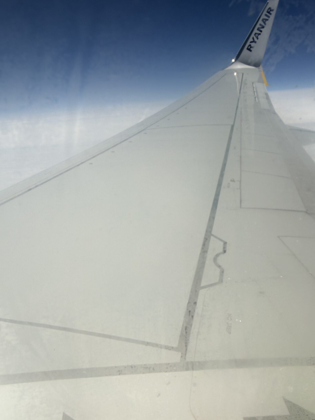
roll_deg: +4.9
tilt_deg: -11.0
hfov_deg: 45.3
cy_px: 187
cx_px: 179
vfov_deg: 58.2
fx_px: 376
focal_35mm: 31
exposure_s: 1/1724
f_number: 2.2
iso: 16
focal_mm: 2.22
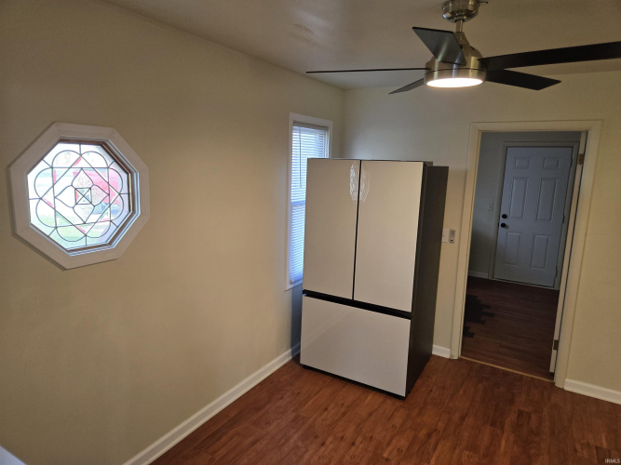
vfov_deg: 58.9
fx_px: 413
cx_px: 310
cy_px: 232
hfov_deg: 73.9
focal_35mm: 23
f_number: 1.8
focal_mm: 5.4
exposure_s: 1/120
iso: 125
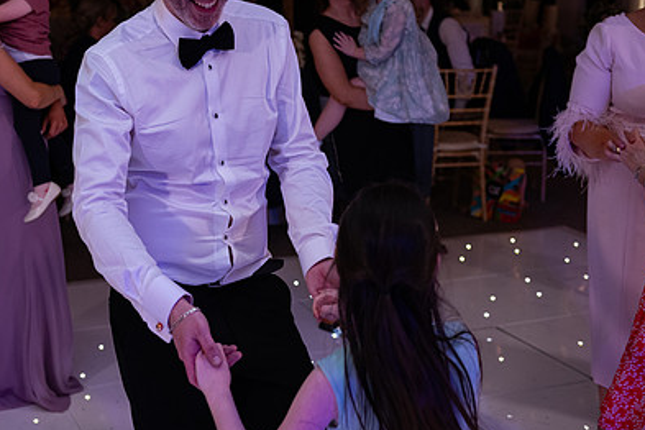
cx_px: 212
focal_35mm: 62
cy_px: 137
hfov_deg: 32.1
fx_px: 1111
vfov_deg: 21.8
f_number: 3.5
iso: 1000
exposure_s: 1/160
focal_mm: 42
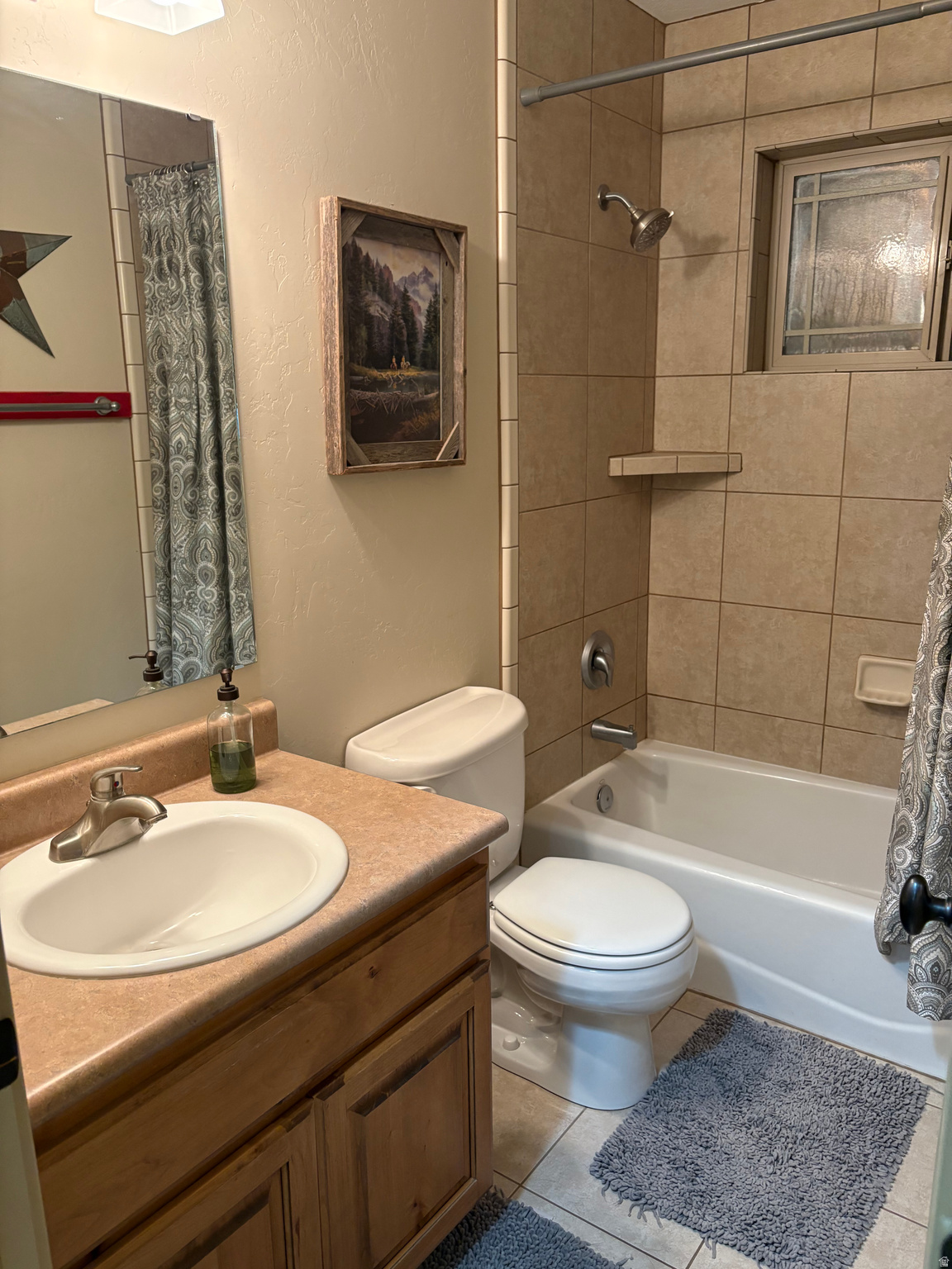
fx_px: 953
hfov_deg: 53.1
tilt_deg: -12.9
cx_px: 476
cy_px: 634
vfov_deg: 67.3
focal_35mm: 26
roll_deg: +0.8
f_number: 1.6
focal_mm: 5.96
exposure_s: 1/60
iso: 250
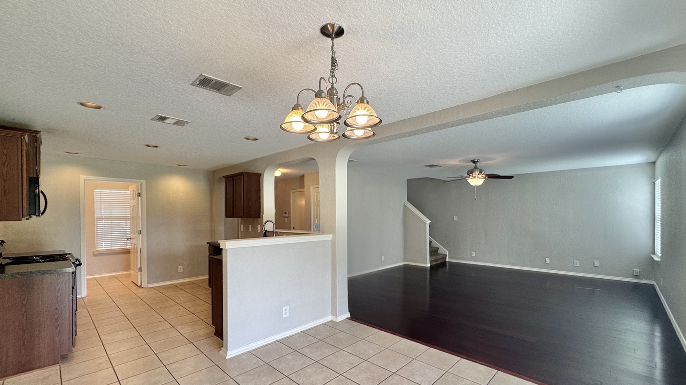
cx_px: 358
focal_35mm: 16
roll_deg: -0.3
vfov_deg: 66.8
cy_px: 219
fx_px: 291
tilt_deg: -0.4
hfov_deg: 99.3
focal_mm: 2.22
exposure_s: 1/120
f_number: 2.2
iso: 125
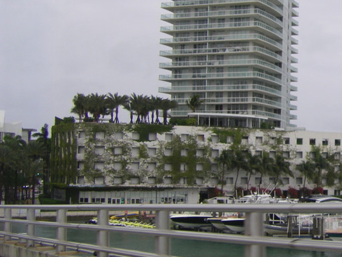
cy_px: 108
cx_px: 364
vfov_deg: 18.0
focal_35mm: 82
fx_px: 811
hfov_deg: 22.6
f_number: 3.5
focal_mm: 6.3
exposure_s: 1/250
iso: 64
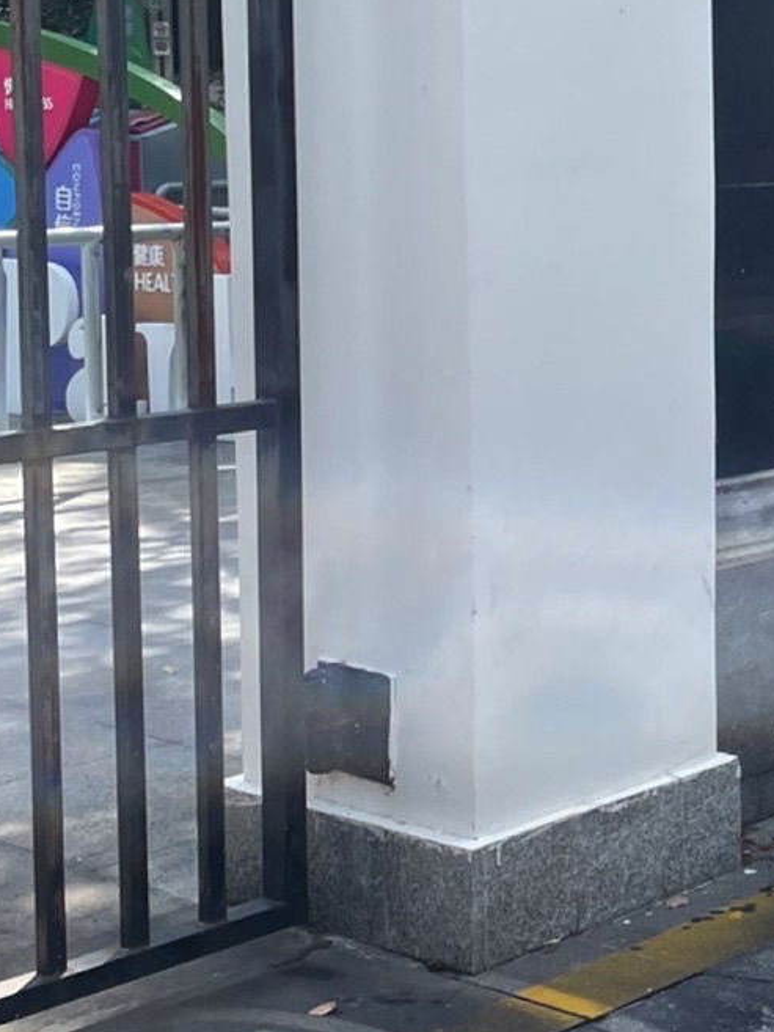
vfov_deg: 24.0
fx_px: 2414
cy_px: 319
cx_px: 1071
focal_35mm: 81
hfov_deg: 16.9
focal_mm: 4.2
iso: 32
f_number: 1.6
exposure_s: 1/917
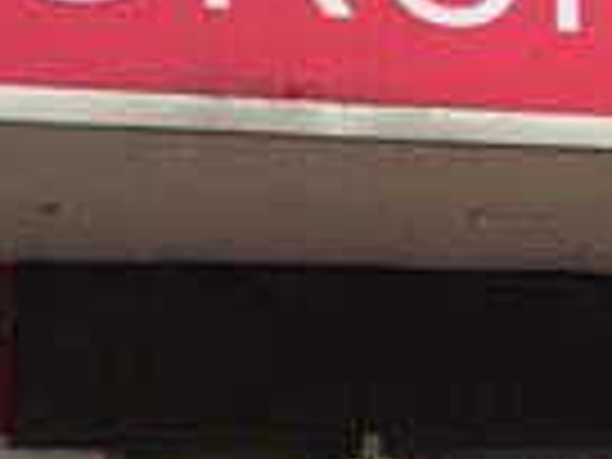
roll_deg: +2.8
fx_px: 2387
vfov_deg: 11.0
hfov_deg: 13.3
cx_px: 1080
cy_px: 333
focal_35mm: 135
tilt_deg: +13.2
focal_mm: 4.15
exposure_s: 1/122
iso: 32
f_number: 2.2
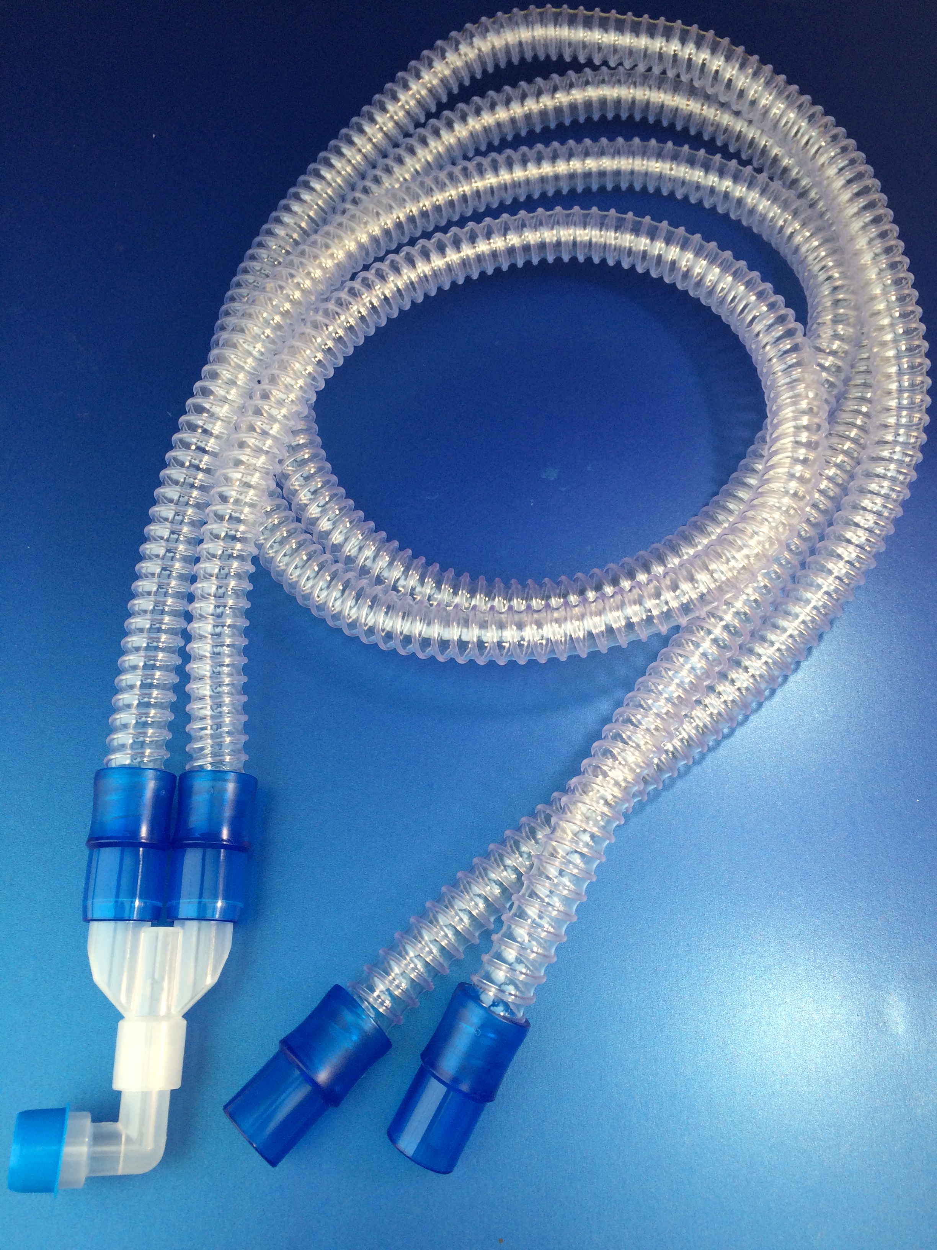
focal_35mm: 29
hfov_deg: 48.2
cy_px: 625
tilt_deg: -70.0
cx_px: 468
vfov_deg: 61.7
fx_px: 1047
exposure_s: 1/100
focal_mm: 4.15
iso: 50
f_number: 2.2
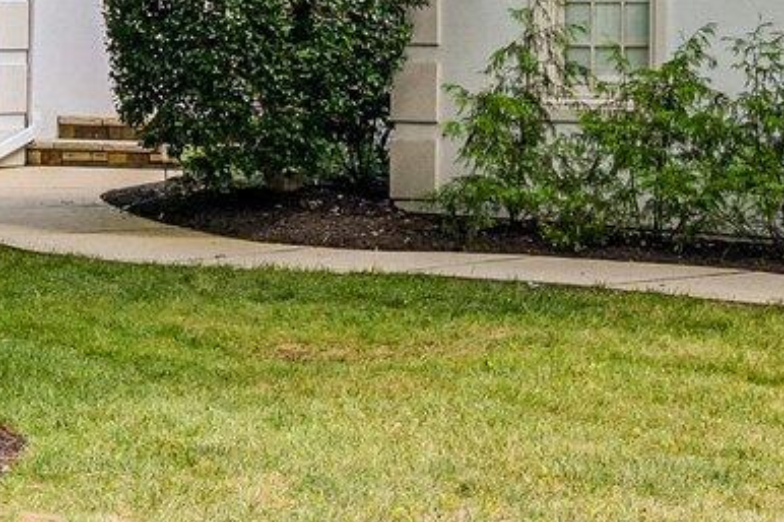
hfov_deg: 14.8
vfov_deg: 9.1
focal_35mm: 138
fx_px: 3004
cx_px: 563
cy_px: -667
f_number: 8
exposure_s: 1/30
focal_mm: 26
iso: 110
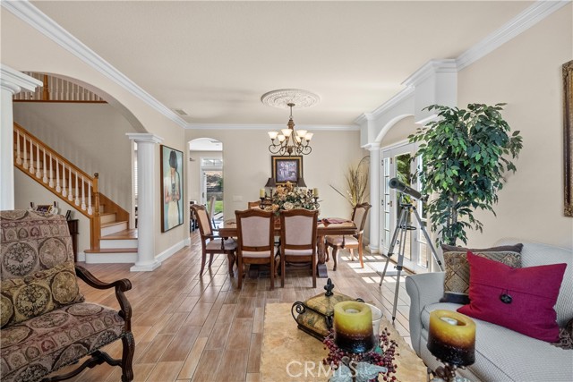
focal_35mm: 16
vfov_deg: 73.8
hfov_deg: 96.7
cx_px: 286
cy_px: 191
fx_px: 255
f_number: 8
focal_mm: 16
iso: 2000
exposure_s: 1/80
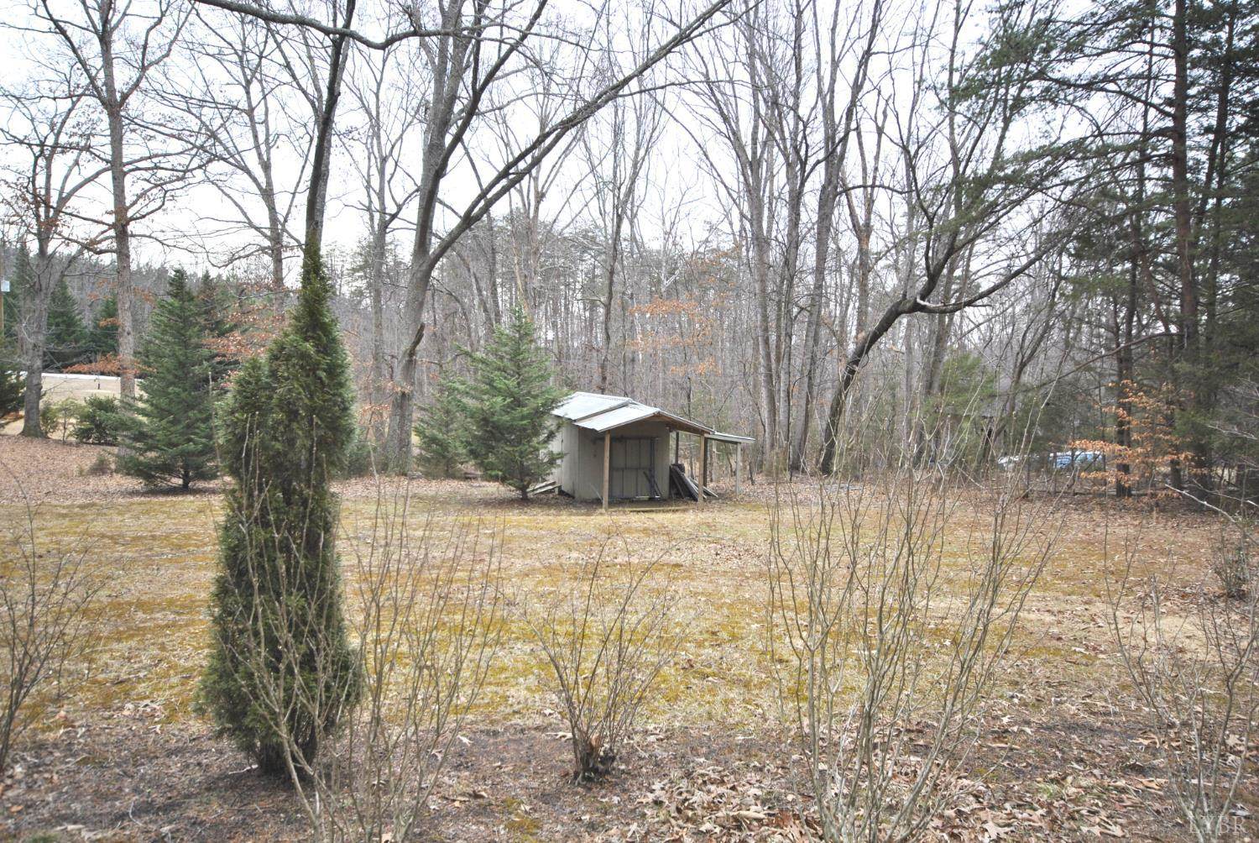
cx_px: 630
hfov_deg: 70.4
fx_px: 893
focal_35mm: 26
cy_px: 422
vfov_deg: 50.5
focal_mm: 17
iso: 180
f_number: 5.6
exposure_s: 1/125
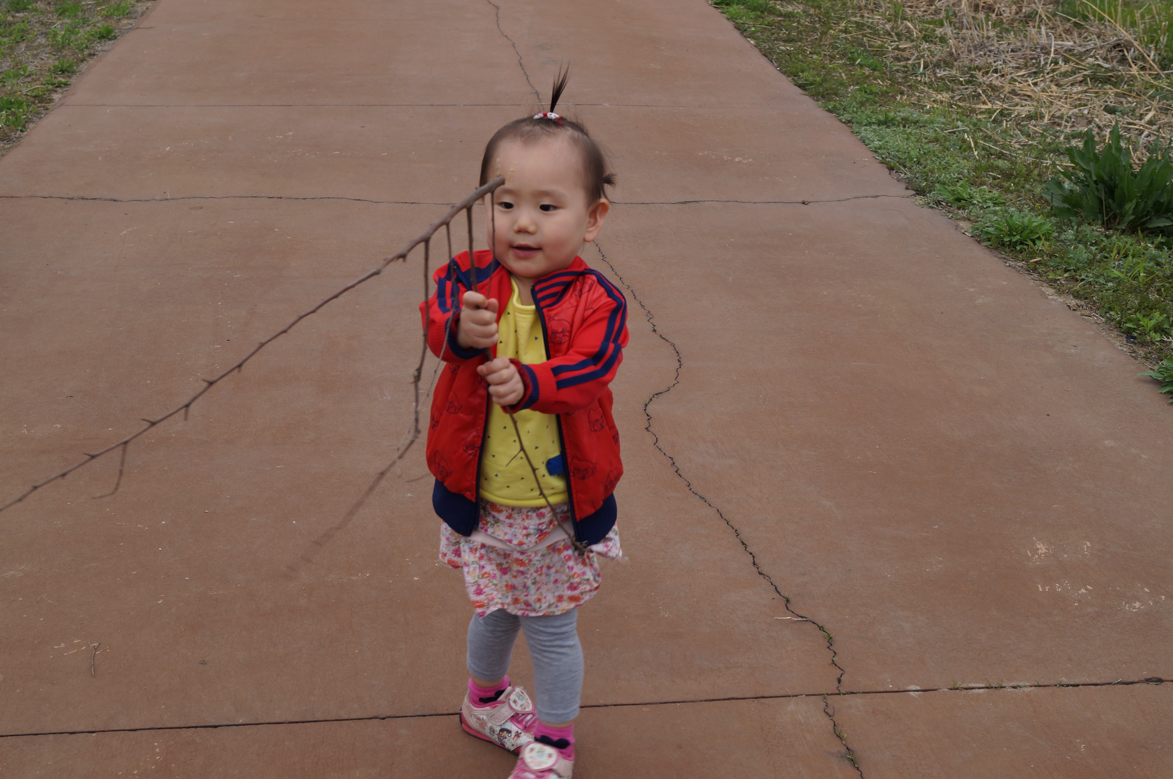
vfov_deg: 29.8
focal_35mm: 45
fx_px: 1465
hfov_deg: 43.6
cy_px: 390
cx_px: 586
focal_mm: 30
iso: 100
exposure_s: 1/125
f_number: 6.3
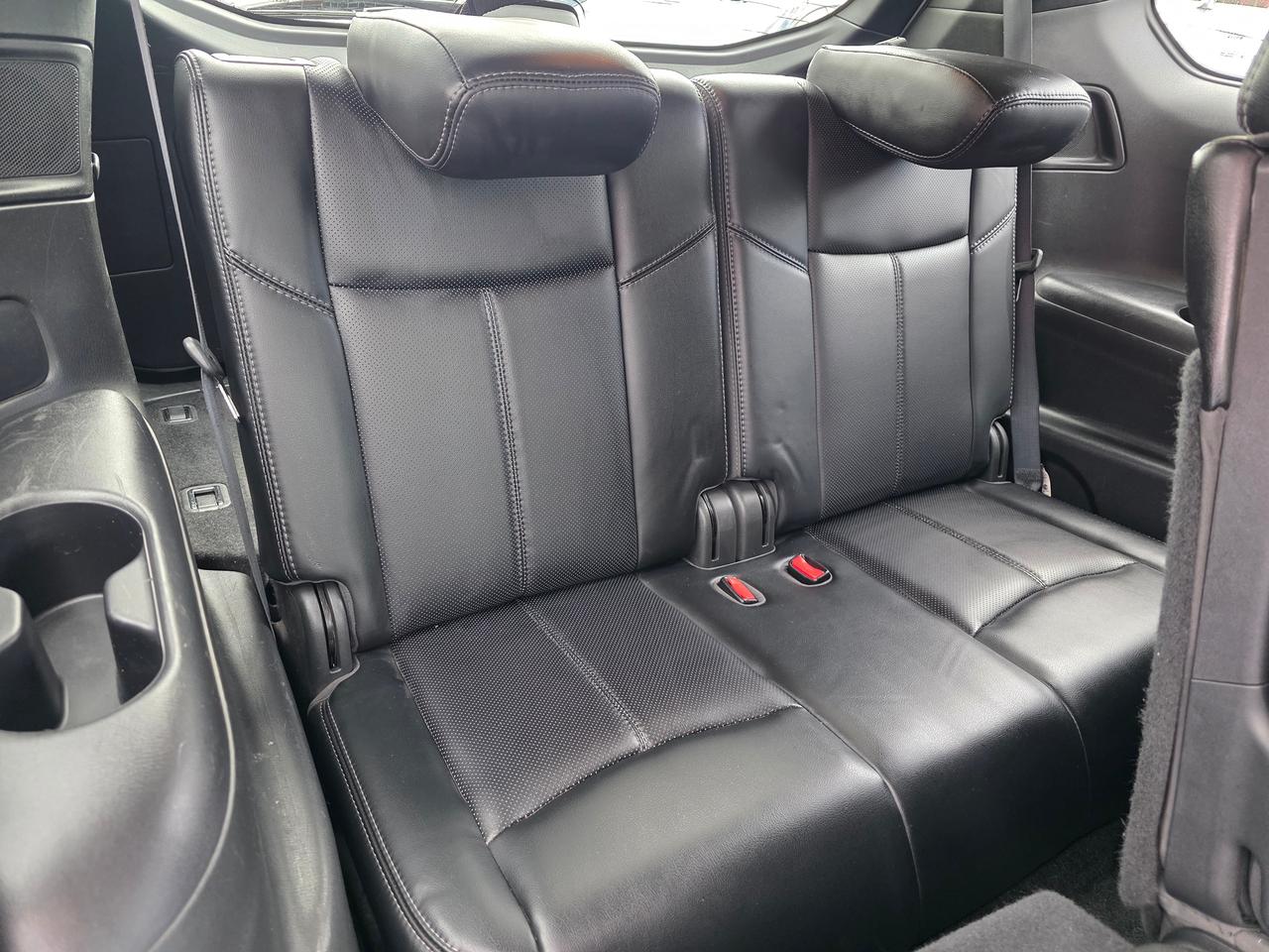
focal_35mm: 23
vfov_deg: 58.9
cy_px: 476
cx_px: 634
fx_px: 843
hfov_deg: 73.9
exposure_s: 1/120
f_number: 1.7
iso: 640
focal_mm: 6.3
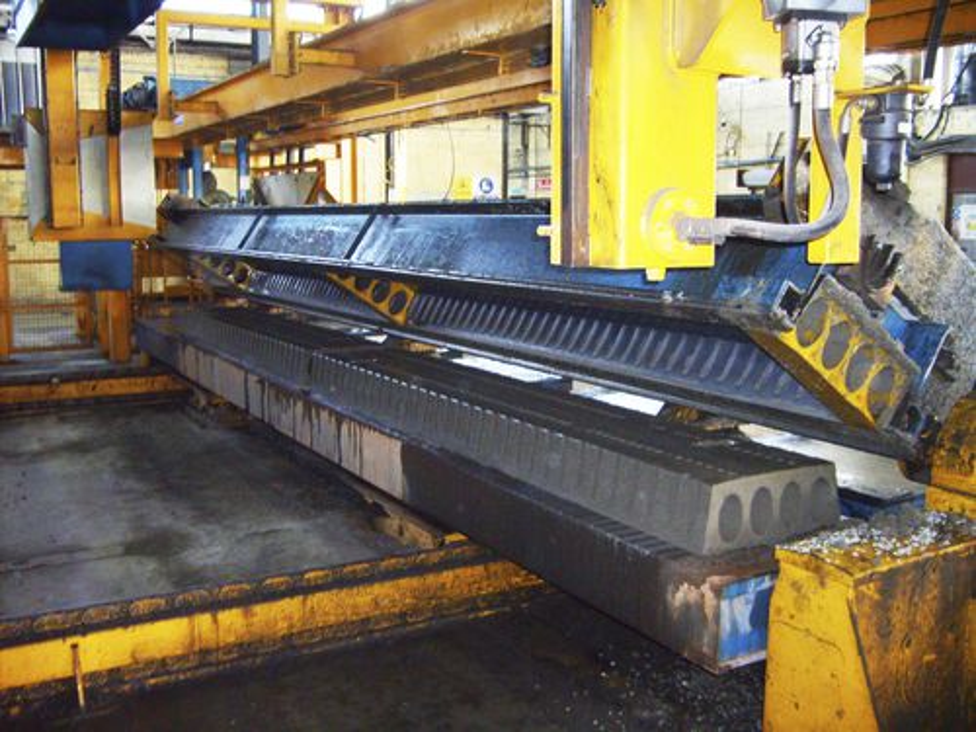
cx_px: 488
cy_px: 366
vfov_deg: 40.7
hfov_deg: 52.6
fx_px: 987
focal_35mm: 35
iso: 100
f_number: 2.8
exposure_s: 1/30
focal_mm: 5.8
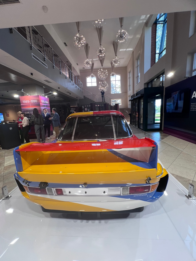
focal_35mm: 13
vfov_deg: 106.2
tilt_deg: -8.6
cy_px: 130
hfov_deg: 89.9
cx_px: 98
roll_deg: +2.4
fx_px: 98
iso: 80
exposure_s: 1/100
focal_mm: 1.57
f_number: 1.8
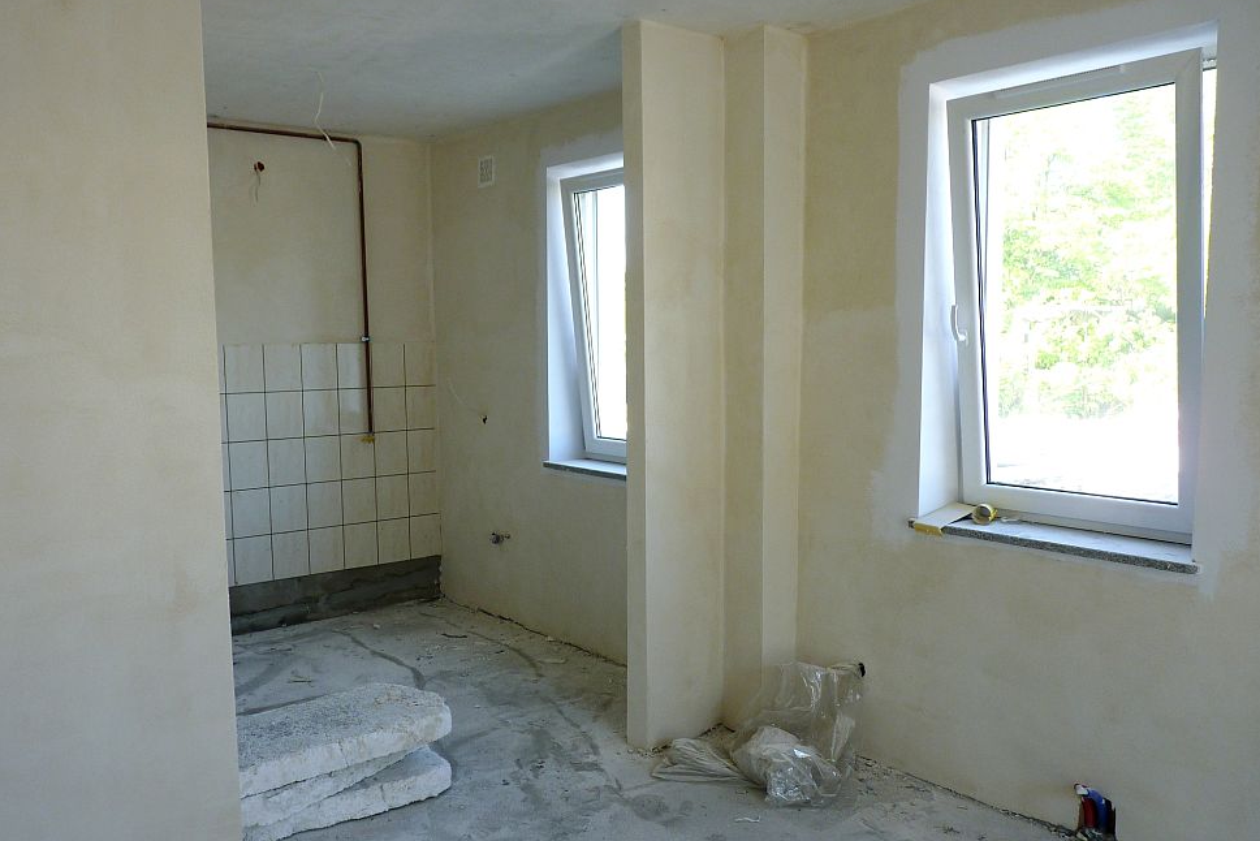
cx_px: 629
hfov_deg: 63.6
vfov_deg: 45.0
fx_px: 1015
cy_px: 435
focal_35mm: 29
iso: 80
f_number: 2.8
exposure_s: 1/40
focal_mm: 4.8
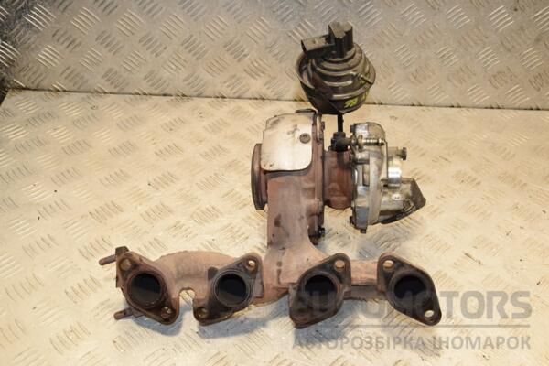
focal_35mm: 45
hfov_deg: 43.6
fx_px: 686
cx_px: 274
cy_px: 183
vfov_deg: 29.9
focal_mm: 30
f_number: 7.1
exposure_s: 1/200
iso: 800
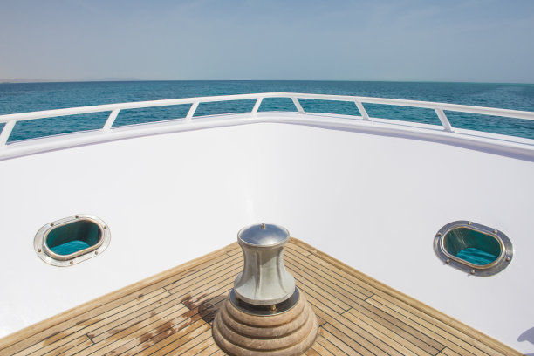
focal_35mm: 24
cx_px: 267
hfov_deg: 73.7
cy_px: 178
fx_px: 356
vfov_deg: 53.1
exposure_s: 1/1250
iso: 400
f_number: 14
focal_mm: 24
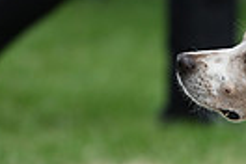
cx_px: 514
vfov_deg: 2.0
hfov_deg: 2.9
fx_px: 4803
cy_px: 200
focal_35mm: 703
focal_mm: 160
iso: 280
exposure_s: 1/1250
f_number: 4.5
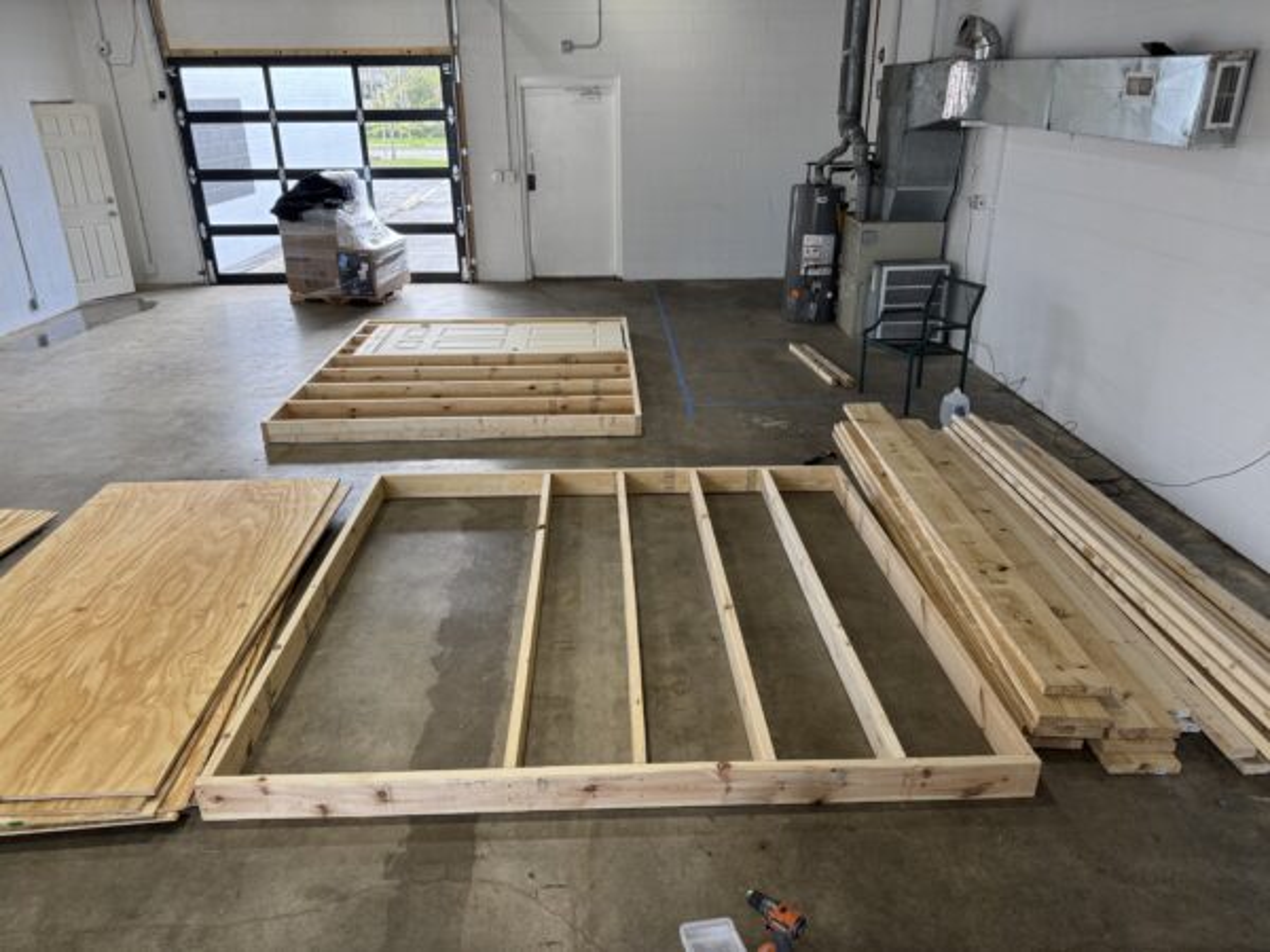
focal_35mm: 24
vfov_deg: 56.8
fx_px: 881
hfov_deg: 71.6
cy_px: 476
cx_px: 635
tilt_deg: -24.6
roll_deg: -0.3
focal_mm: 6.76
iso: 160
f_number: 1.78
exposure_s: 1/120
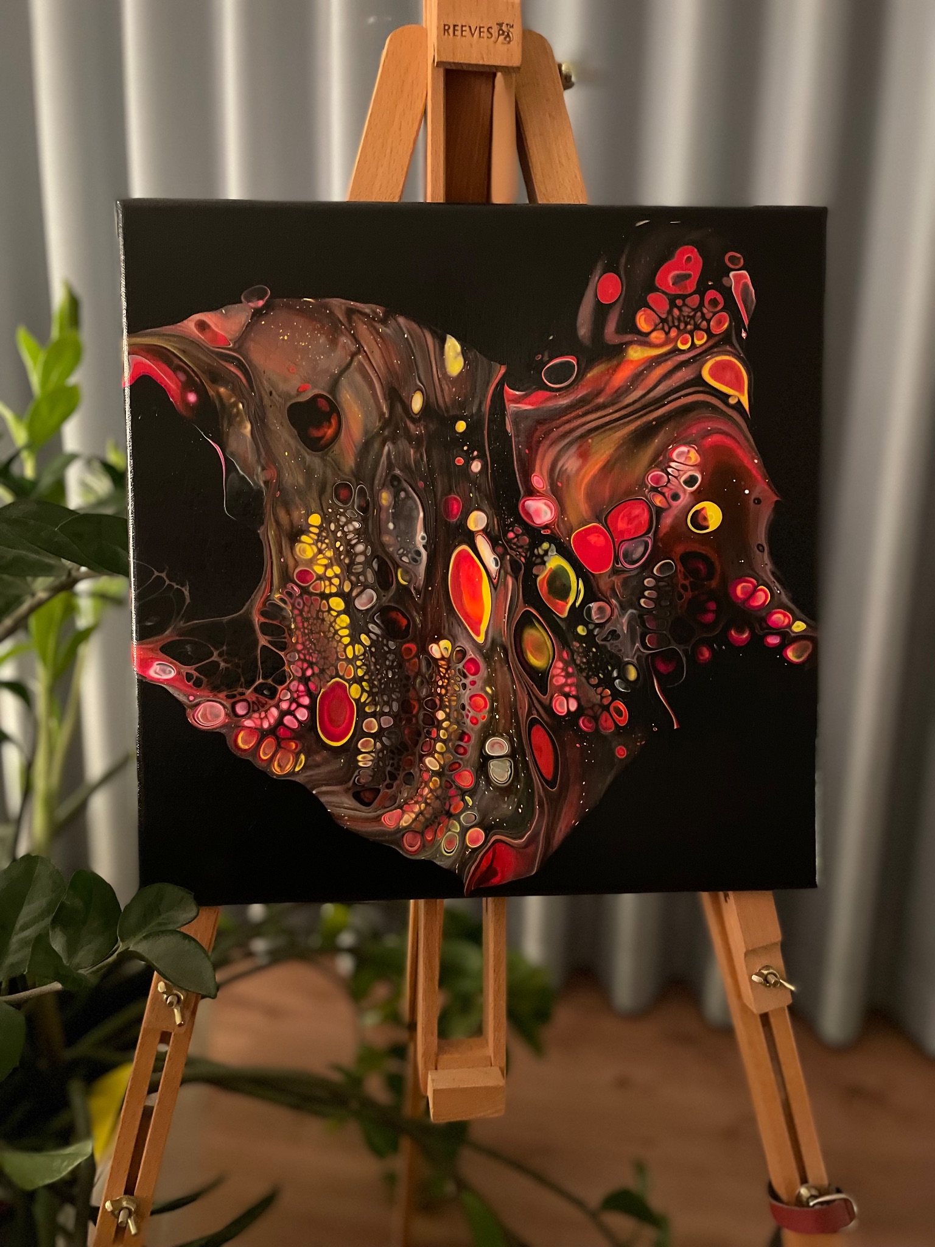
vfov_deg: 67.3
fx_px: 936
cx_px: 468
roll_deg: -0.9
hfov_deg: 53.1
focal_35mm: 26
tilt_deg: -13.1
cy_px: 624
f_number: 1.6
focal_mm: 4.2
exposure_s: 1/26
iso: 1000
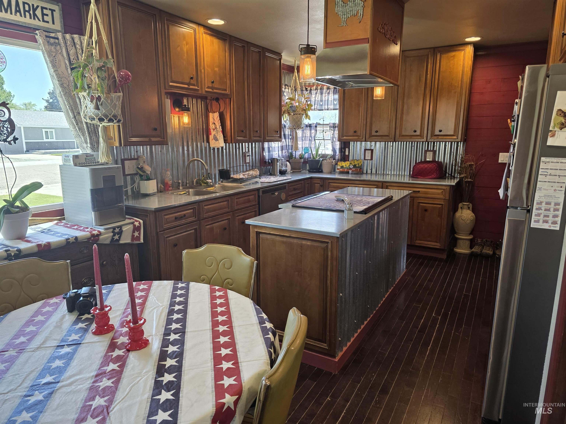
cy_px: 212
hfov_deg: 73.9
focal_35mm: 23
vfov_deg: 58.9
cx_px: 283
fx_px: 376
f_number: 1.7
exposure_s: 1/120
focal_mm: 6.3
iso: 125
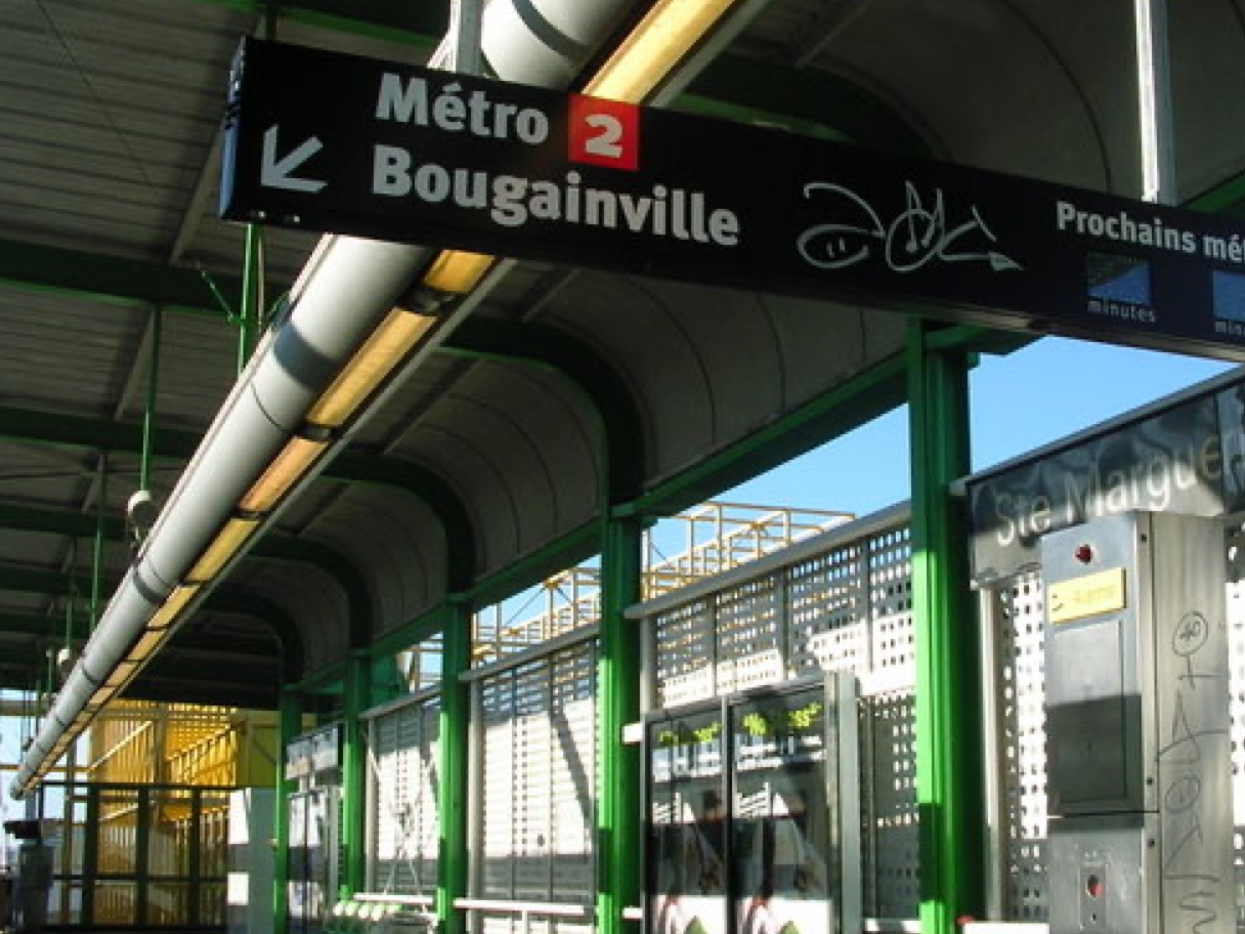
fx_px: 1798
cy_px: 455
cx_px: 814
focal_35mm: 50
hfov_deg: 37.8
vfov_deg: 29.1
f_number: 5.6
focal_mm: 5.8
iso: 50
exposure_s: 1/170
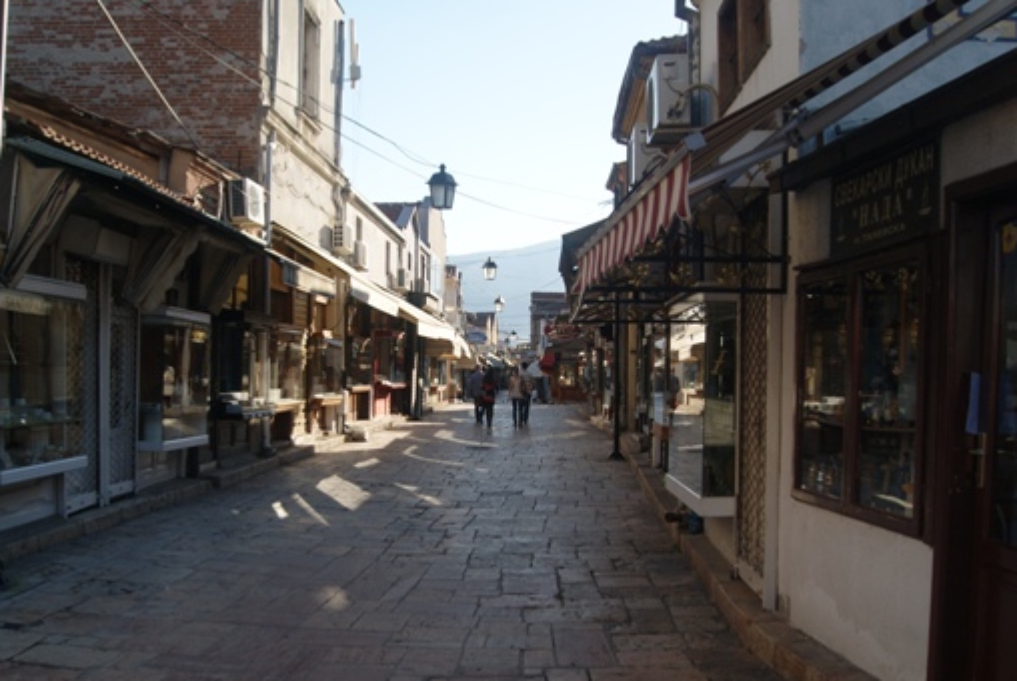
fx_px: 962
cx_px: 474
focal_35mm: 34
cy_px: 411
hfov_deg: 55.7
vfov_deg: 38.8
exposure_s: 1/60
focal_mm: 18
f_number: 8
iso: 100
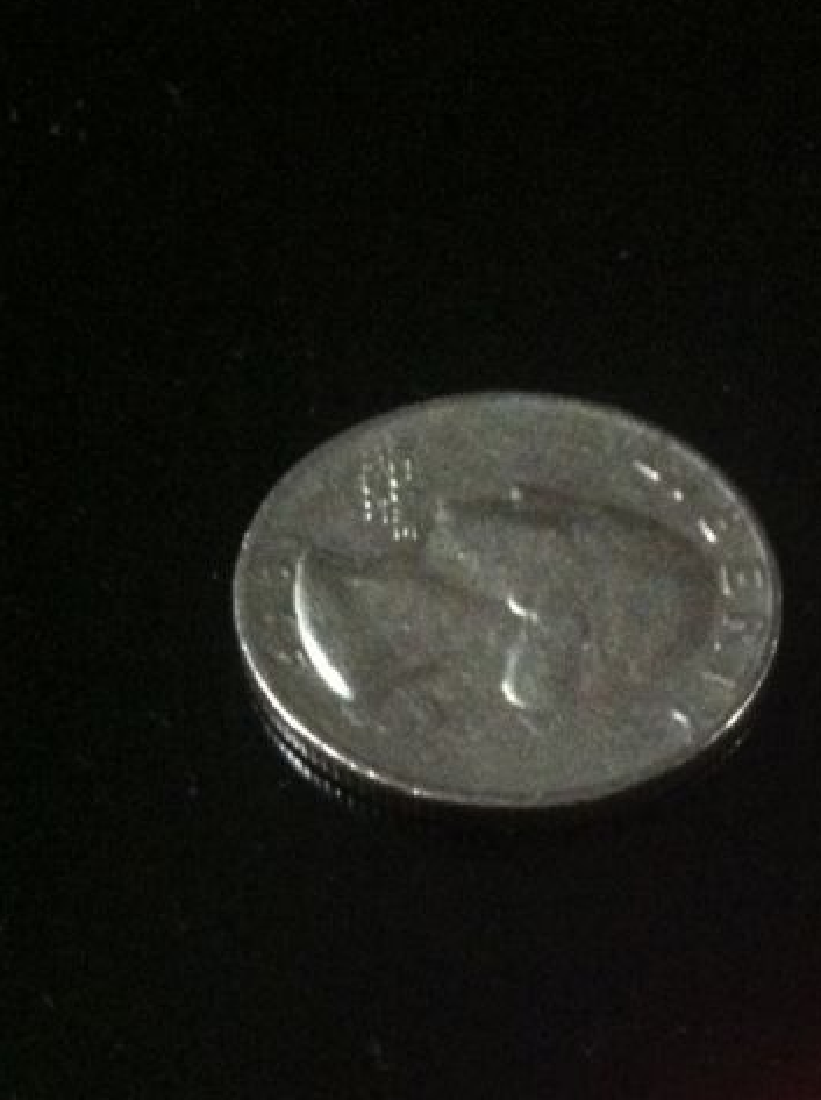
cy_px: 1035
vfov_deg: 25.4
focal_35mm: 74
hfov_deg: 19.6
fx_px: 2348
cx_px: 662
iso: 1000
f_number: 2.8
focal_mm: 3.85
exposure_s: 1/15
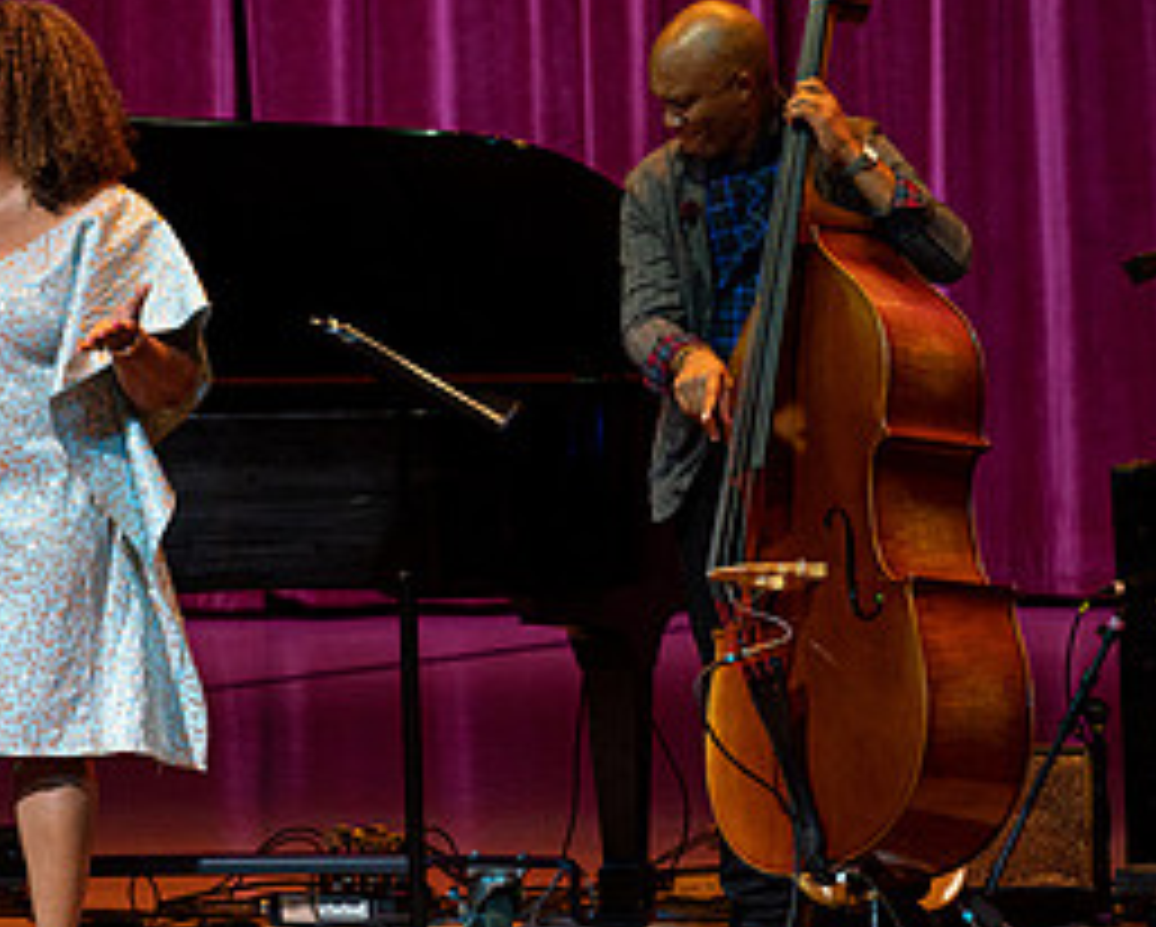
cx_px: -108
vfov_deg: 3.7
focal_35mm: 423
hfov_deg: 4.6
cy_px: 317
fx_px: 14483
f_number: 5
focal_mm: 200
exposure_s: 1/320
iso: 2500
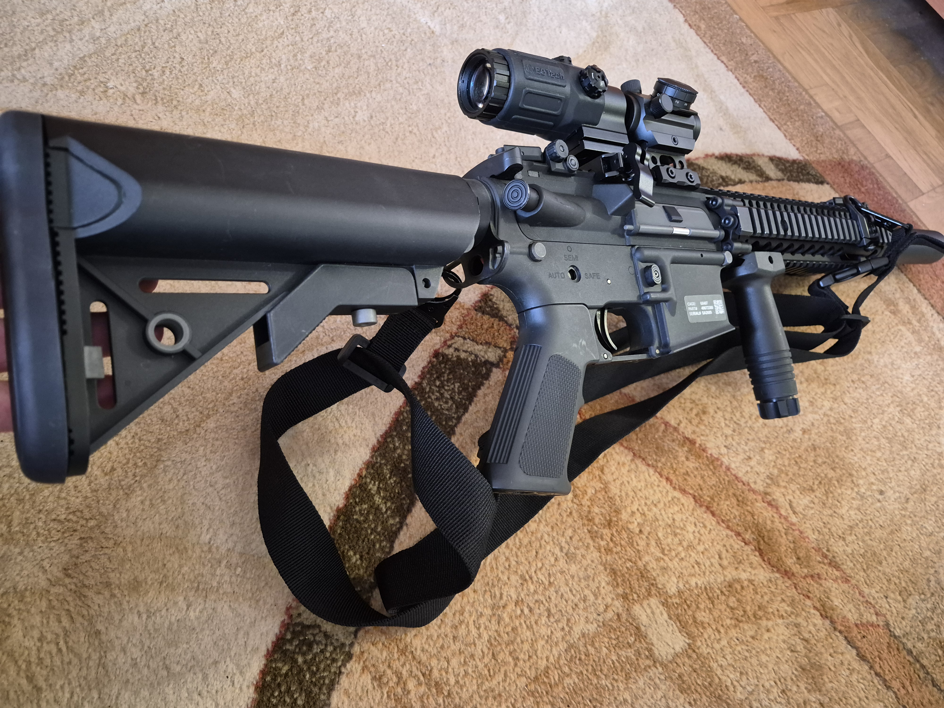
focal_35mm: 23
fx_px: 627
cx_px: 472
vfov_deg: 58.9
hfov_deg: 73.9
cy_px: 354
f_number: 1.8
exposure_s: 1/33
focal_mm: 5.4
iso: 1600
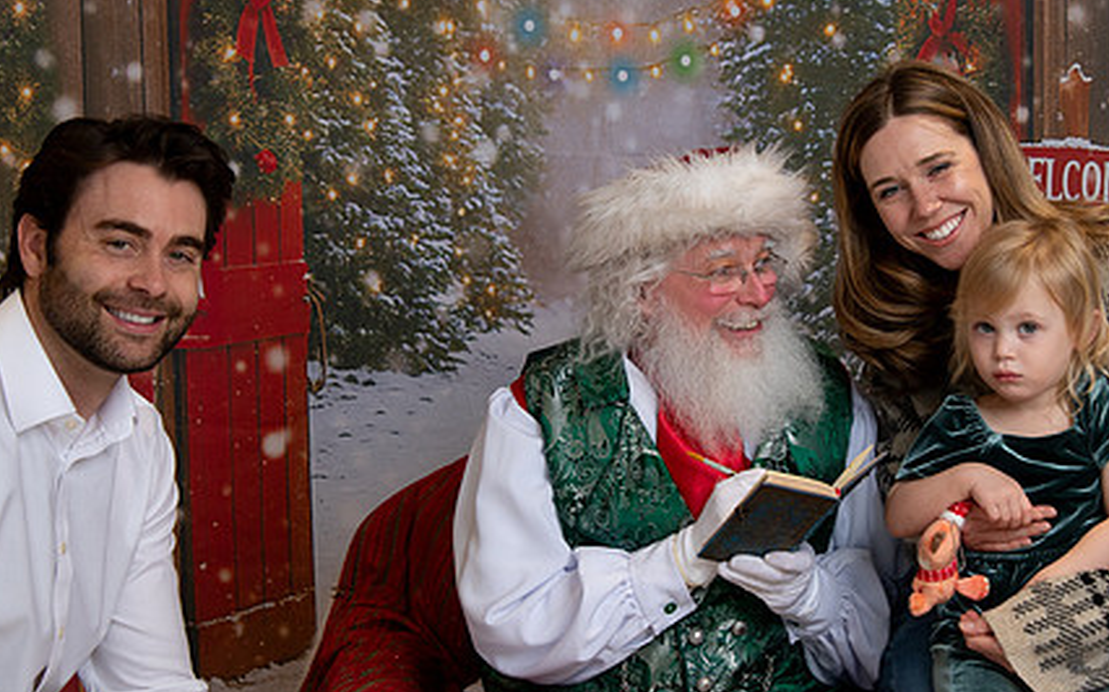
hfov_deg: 27.8
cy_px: 294
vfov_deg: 17.6
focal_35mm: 74
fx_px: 2236
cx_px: 625
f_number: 5
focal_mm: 48
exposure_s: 1/200
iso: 1000
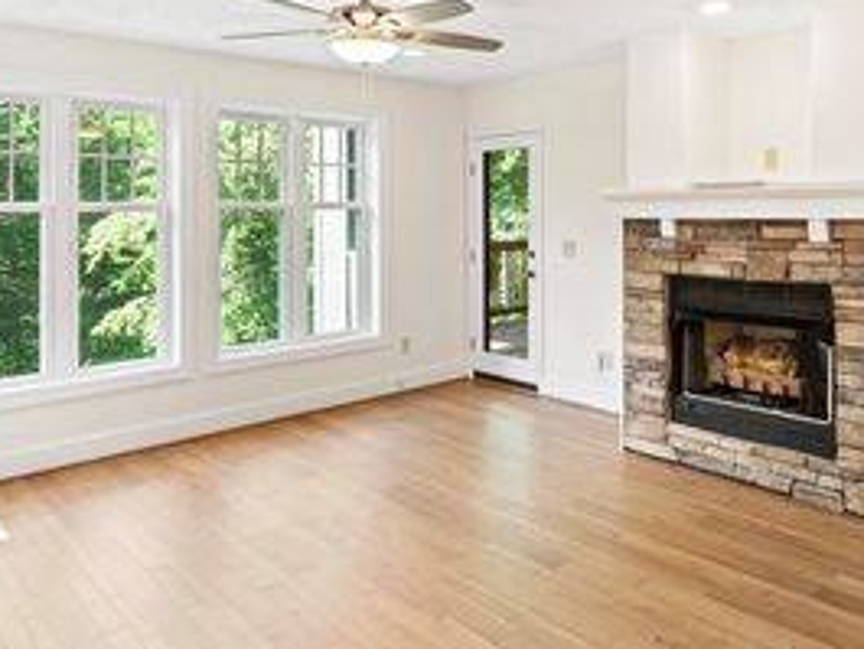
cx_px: 515
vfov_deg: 47.2
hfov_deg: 61.1
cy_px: 197
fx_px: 724
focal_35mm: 29
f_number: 6.3
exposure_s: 1/60
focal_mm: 16
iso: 6400
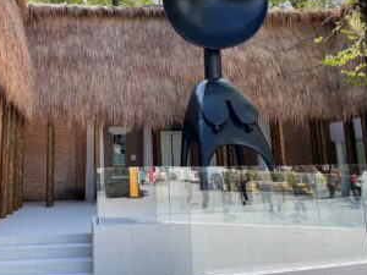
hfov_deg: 47.2
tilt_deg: +12.2
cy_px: 97
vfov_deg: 36.5
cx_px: 127
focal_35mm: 39
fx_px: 413
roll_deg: +2.1
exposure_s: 1/1159
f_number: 1.6
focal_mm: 4.2
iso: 32
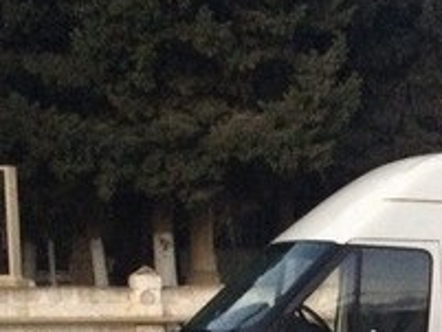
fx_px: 1214
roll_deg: +0.0
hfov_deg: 19.7
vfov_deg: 14.7
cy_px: 465
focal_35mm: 95
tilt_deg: -8.1
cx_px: 497
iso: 320
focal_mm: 4.15
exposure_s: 1/25
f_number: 2.2
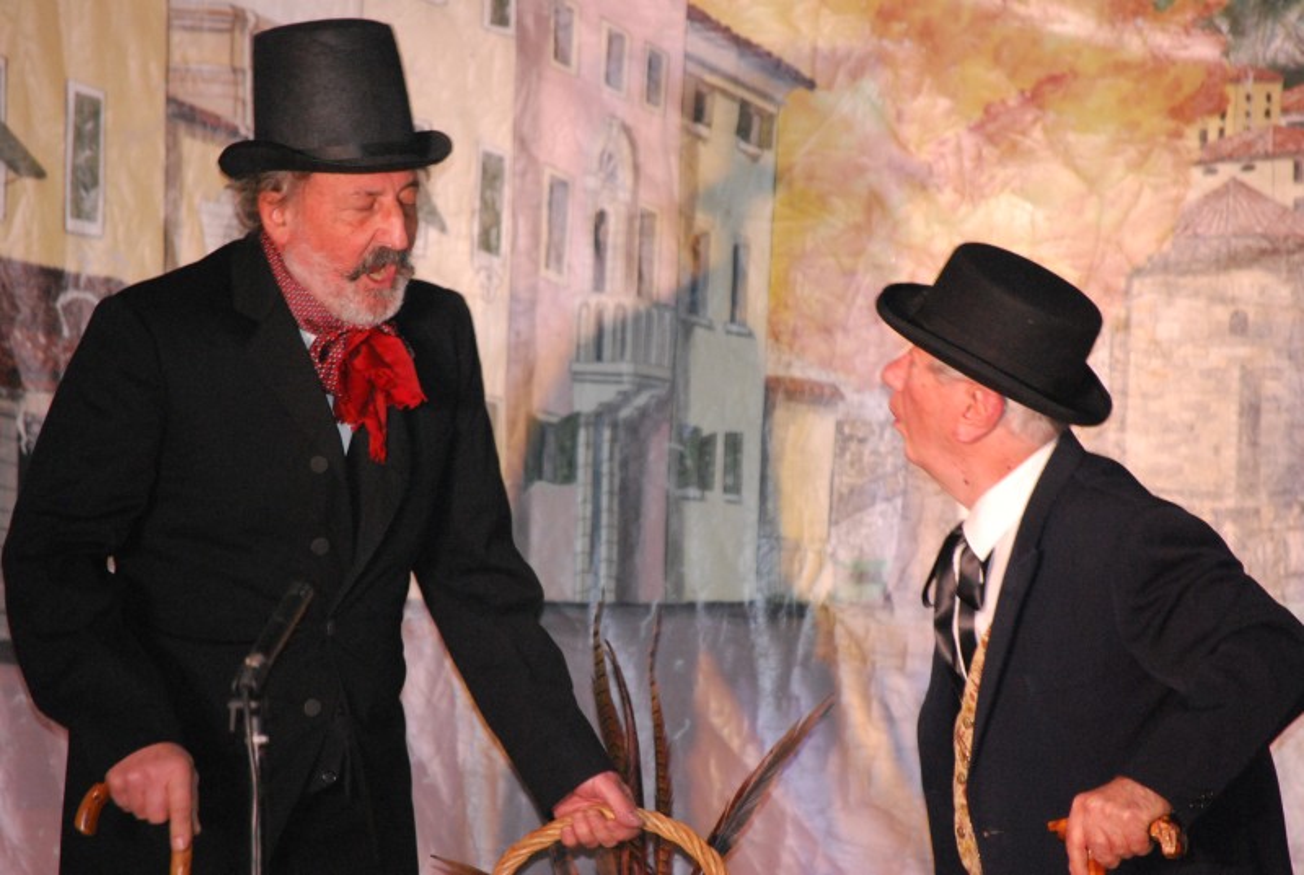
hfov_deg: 7.8
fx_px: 9528
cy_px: 438
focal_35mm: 262
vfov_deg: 5.3
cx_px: 652
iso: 1600
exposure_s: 1/60
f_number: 5.6
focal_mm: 175
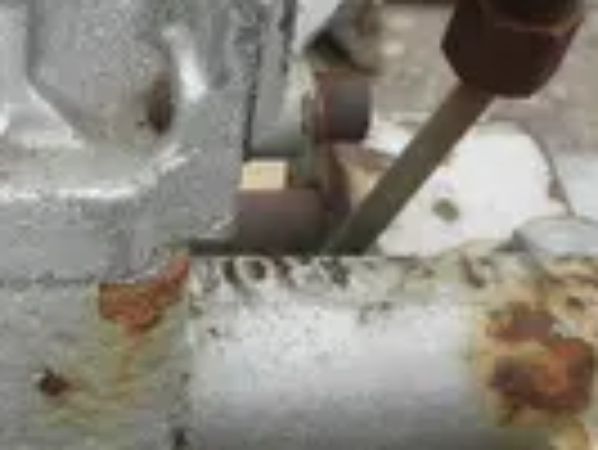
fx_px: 1452
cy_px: 202
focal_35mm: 84
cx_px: -135
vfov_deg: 17.6
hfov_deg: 21.5
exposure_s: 1/400
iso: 64
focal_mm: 5
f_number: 3
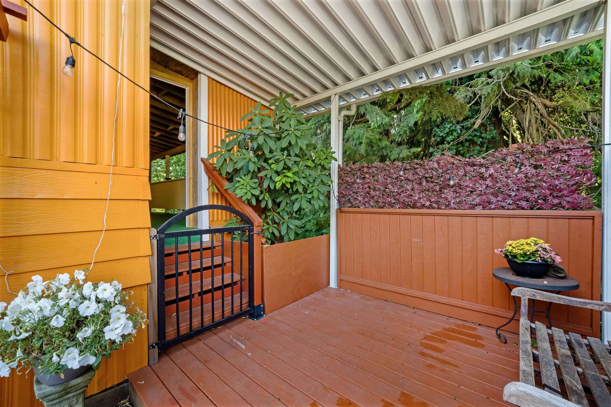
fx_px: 229
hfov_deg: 106.3
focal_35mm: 14
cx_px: 306
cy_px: 204
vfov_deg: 83.3
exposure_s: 1/1.67
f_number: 10
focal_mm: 9
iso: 250
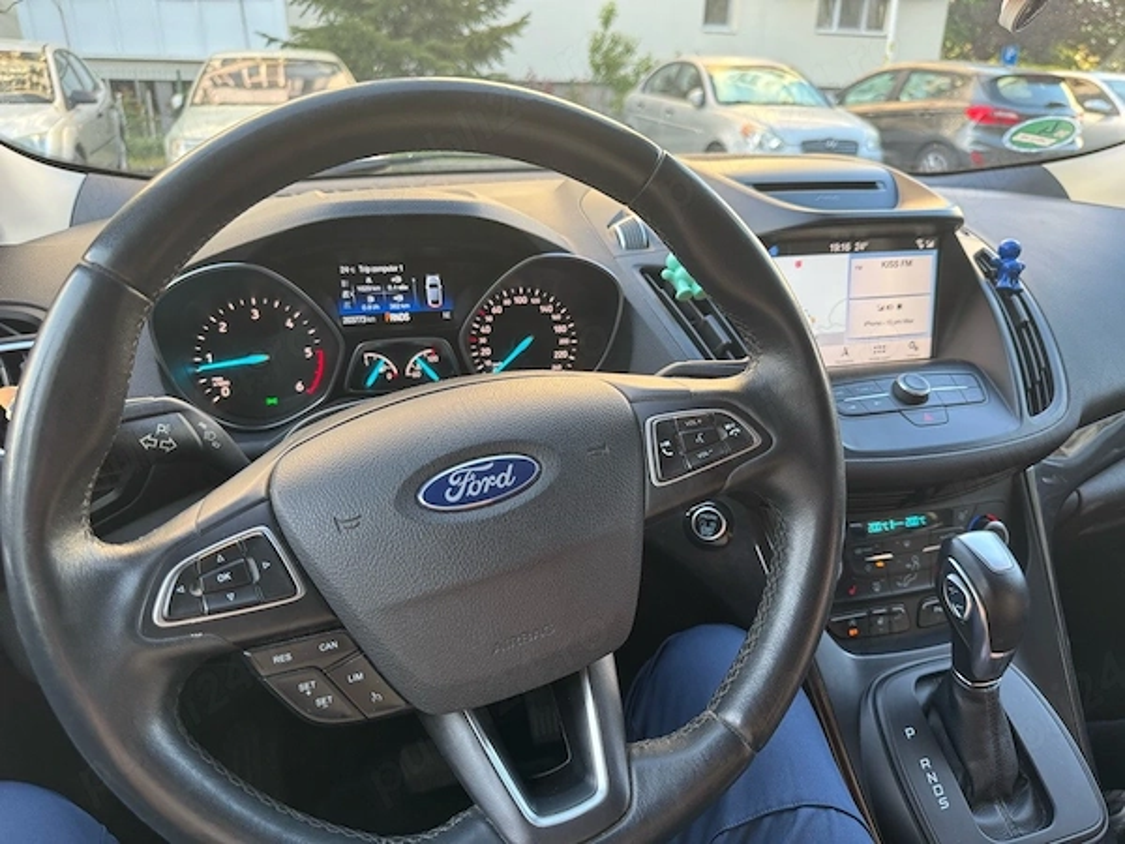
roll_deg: -0.8
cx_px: 562
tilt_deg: -23.7
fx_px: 780
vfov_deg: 56.8
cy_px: 422
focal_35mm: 24
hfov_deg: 71.6
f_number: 1.78
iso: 160
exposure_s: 1/83
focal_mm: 6.76
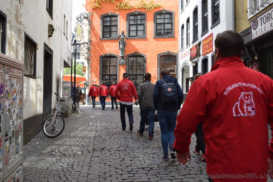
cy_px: 91
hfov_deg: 53.1
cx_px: 136
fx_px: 273
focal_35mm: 36
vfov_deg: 36.9
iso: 320
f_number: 8
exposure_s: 1/250
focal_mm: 24
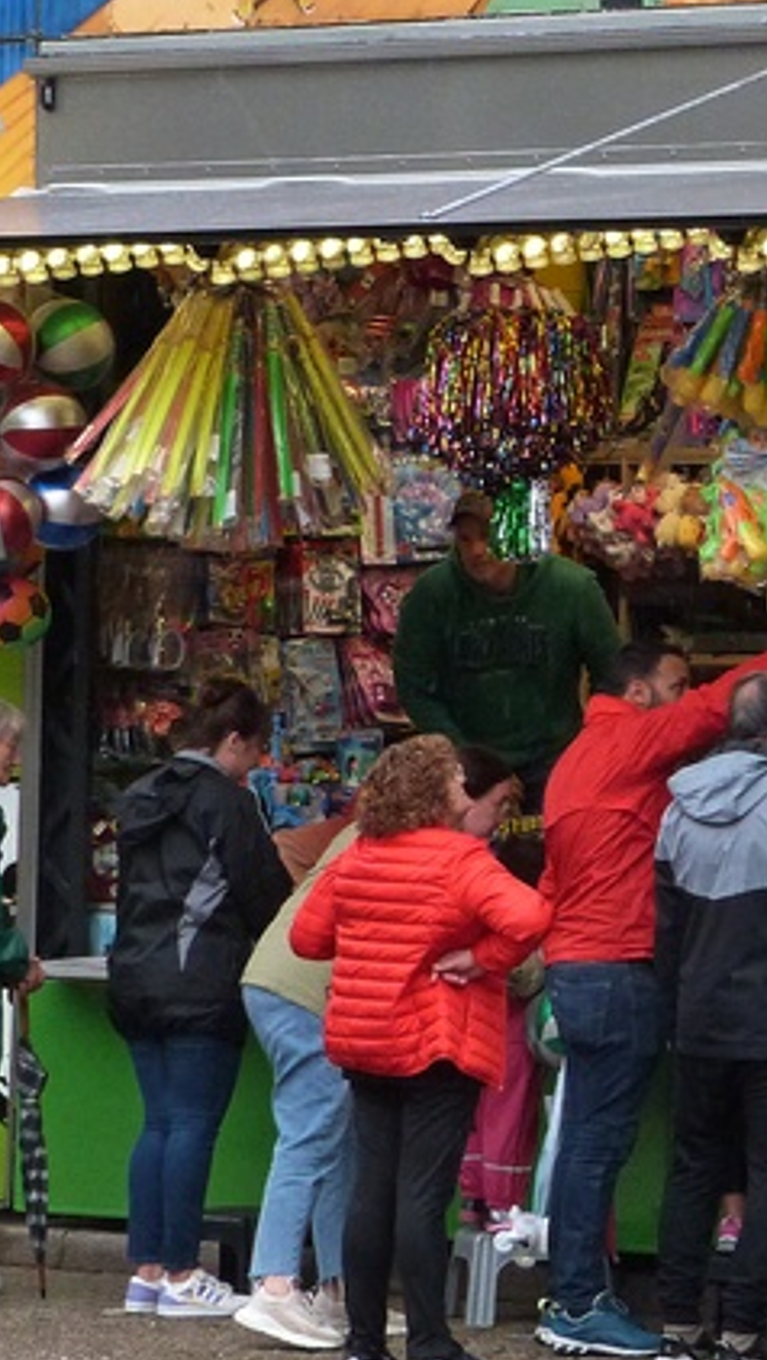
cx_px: 1067
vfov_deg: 8.8
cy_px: 435
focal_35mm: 245
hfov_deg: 4.9
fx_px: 8841
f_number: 3.4
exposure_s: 1/250
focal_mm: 17.2
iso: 400
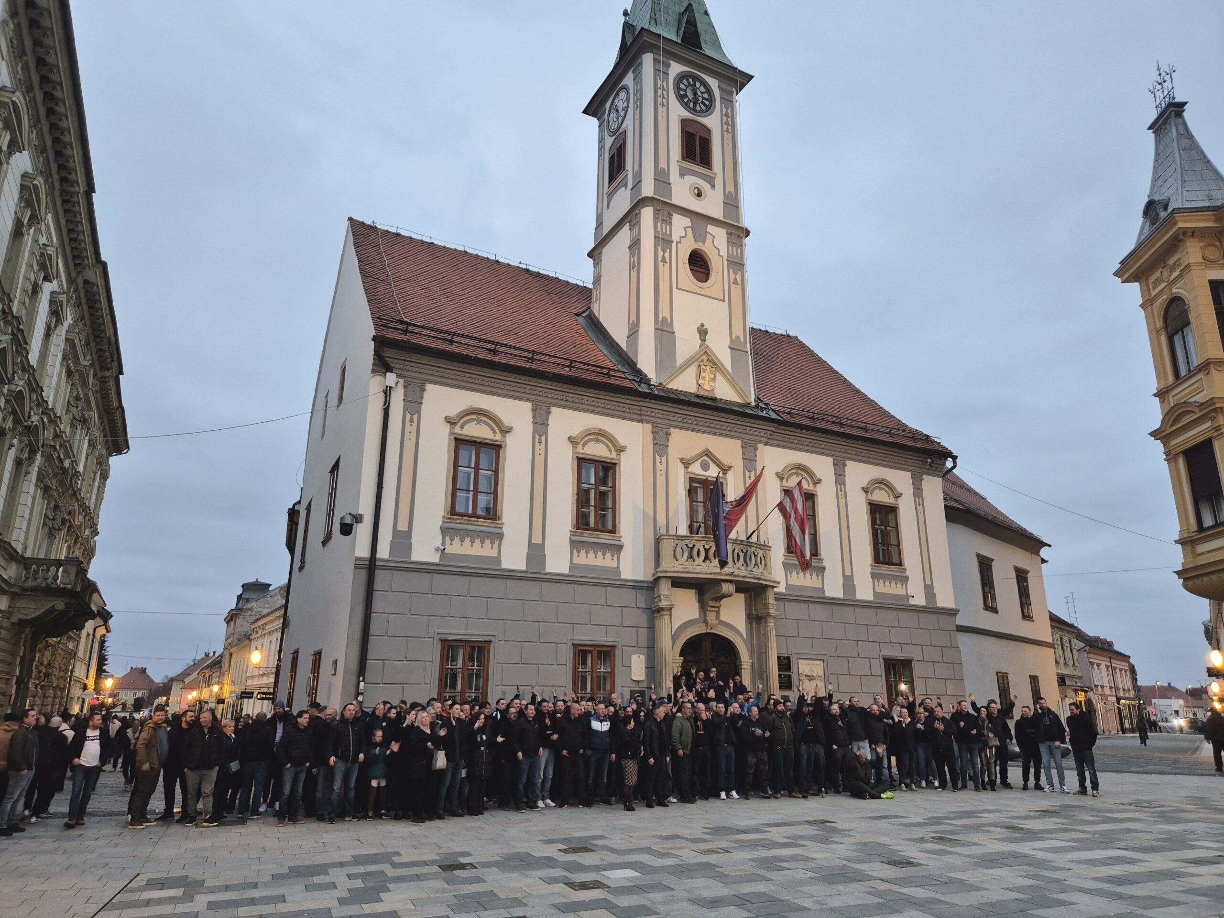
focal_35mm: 23
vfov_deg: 58.9
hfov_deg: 73.9
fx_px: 813
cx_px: 612
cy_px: 459
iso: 250
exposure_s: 1/100
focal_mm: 5.4
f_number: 1.8
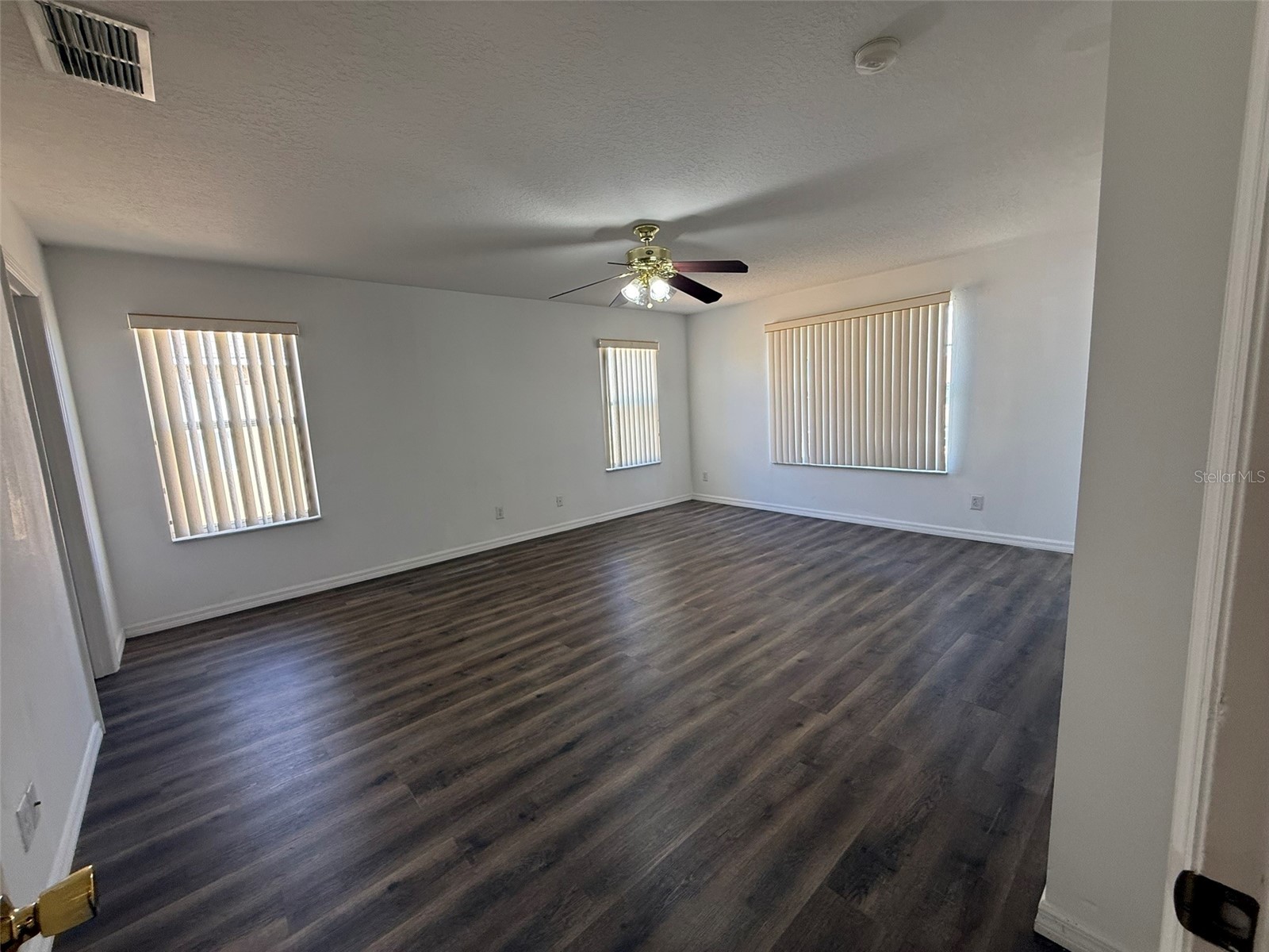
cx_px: 634
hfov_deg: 102.1
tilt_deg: -8.1
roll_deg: +2.9
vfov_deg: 85.7
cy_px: 476
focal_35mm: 14
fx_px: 513
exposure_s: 1/120
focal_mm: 2.22
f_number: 2.2
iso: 125
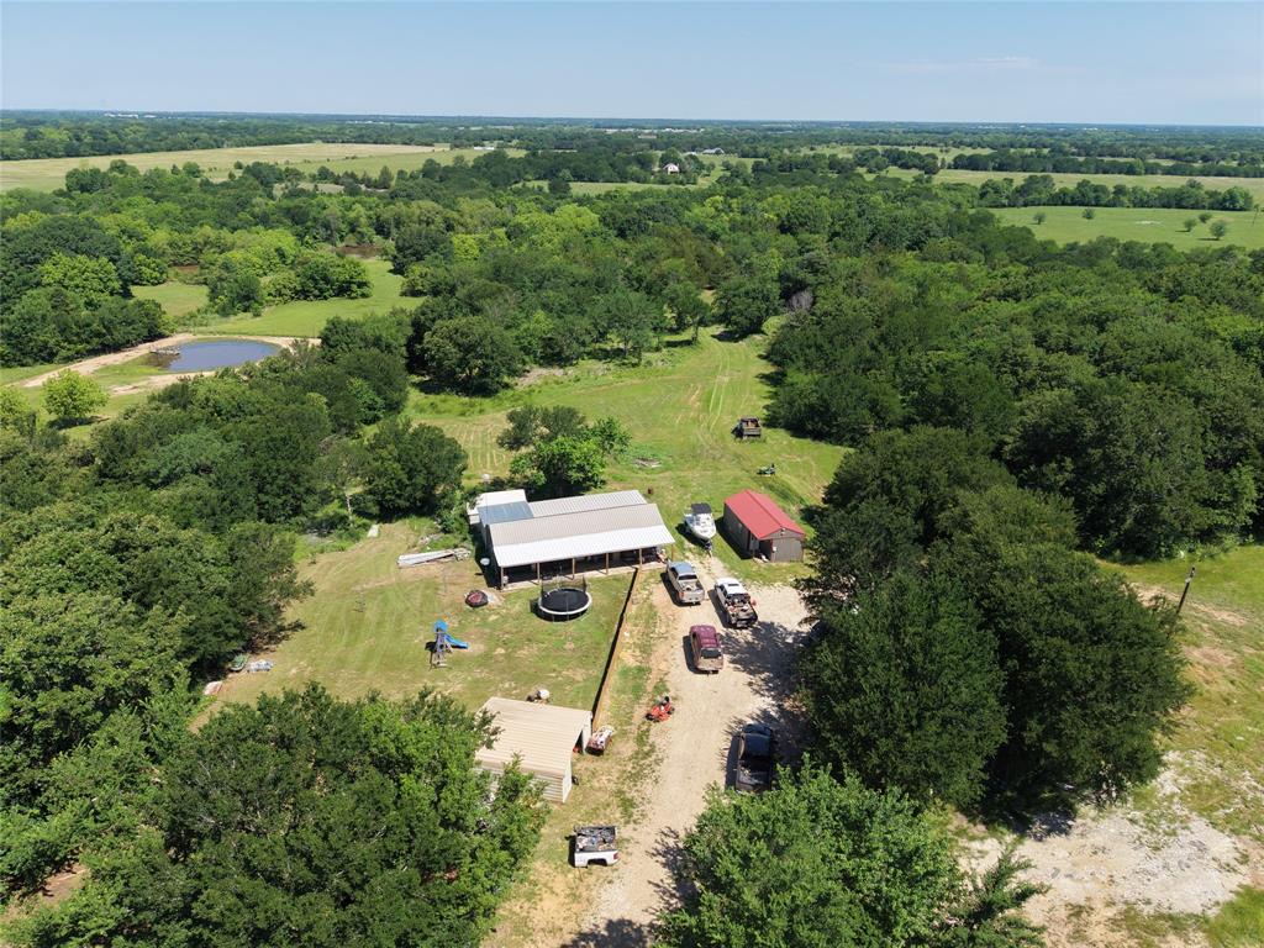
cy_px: 474
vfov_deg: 56.8
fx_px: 876
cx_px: 632
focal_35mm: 24
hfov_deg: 71.6
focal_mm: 8.67
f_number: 1.8
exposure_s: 1/5000
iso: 260
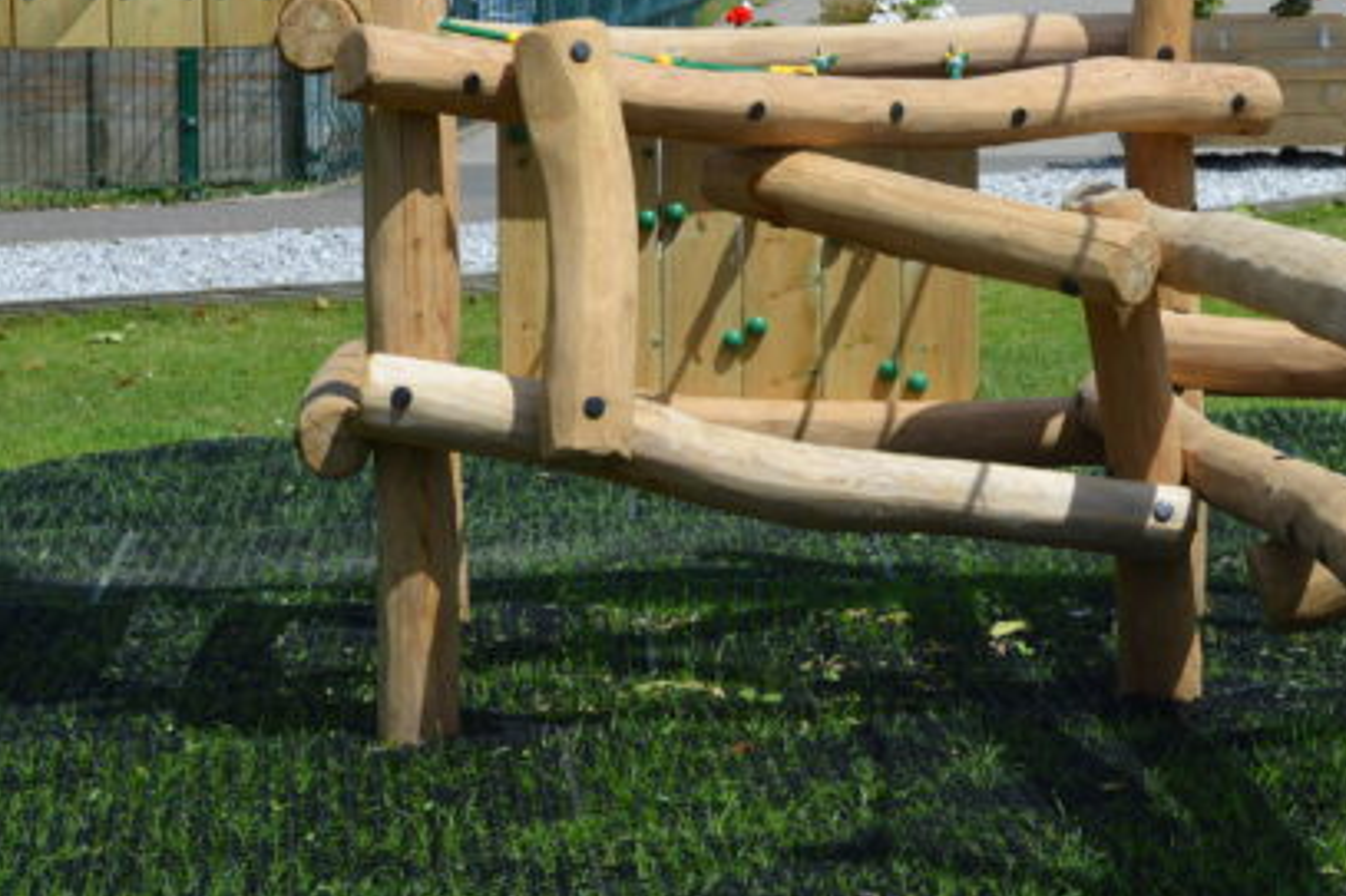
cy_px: 20
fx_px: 4709
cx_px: 1157
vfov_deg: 10.8
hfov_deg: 16.1
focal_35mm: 126
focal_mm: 50
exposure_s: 1/250
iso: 100
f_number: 8
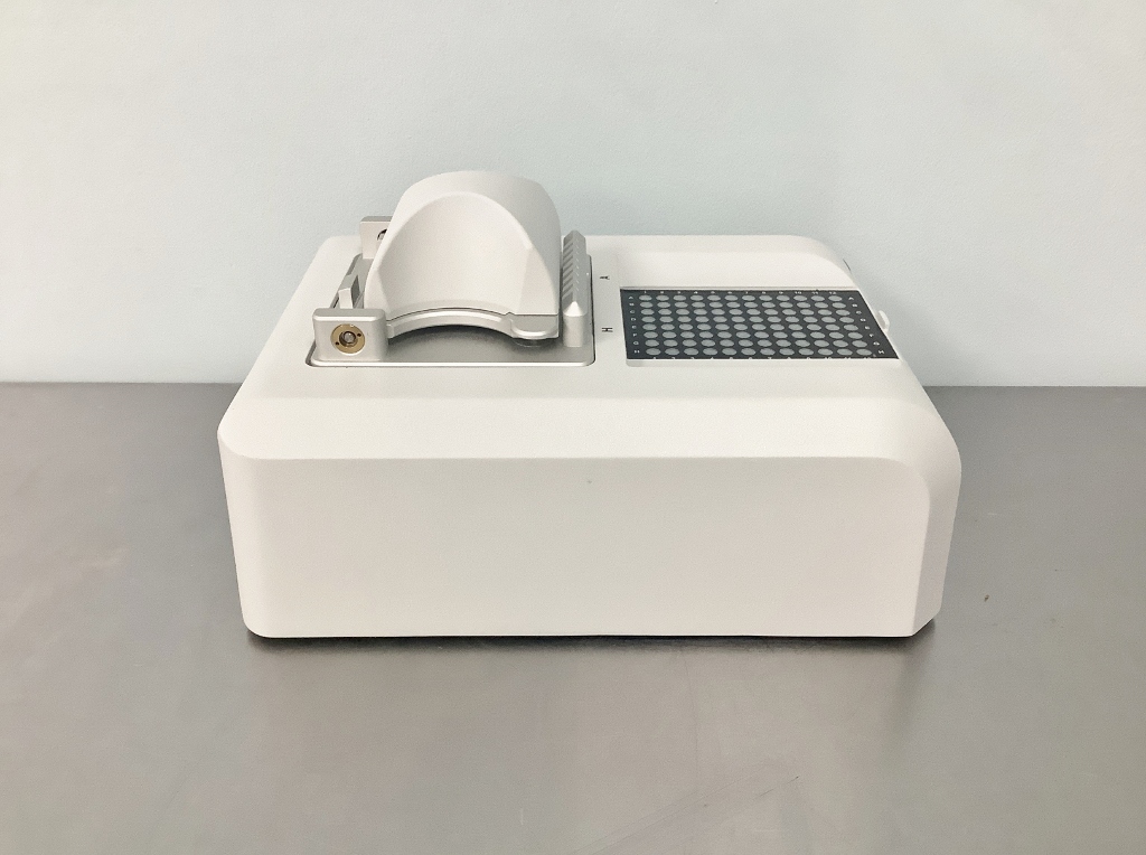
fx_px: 1024
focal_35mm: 31
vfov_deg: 45.3
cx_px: 573
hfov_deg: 58.4
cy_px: 428
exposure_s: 1/60
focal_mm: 3.3
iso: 160
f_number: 2.4
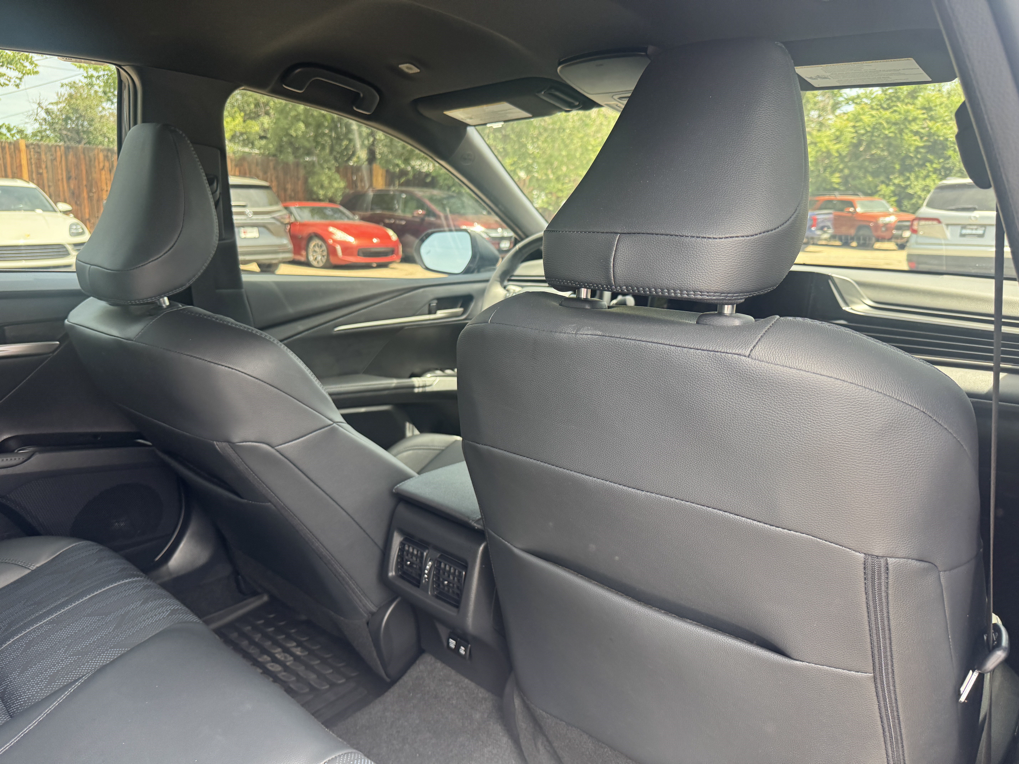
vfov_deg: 56.8
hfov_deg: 71.6
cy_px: 382
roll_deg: -1.6
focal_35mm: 24
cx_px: 510
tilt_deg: -11.5
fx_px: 706
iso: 160
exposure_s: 1/121
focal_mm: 6.76
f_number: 1.78
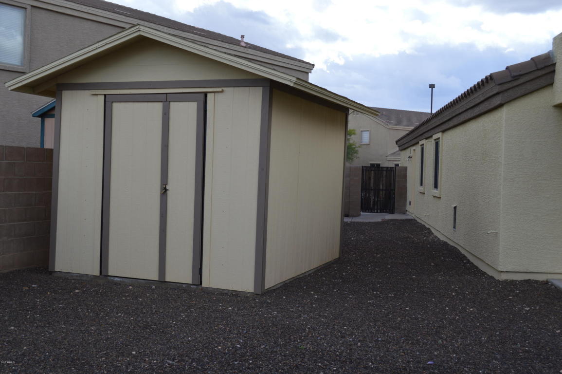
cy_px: 187
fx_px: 655
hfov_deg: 46.4
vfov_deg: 31.8
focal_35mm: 42
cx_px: 281
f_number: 5.6
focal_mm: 28
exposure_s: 1/250
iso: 110
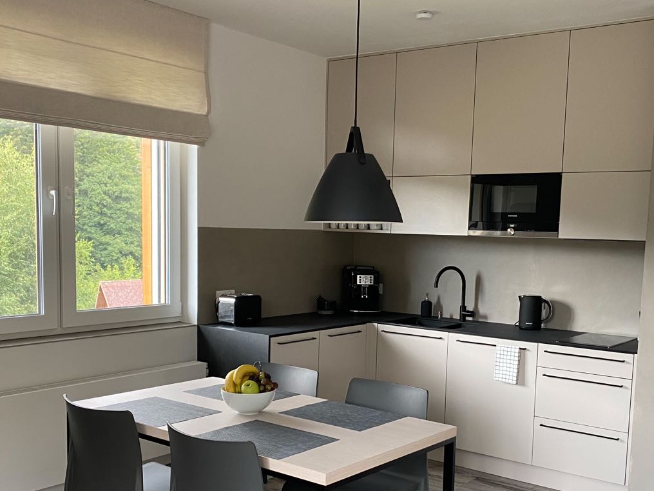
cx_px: 356
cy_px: 317
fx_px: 775
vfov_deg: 34.9
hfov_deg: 45.7
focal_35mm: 41
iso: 125
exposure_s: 1/90
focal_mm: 4.25
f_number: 1.8
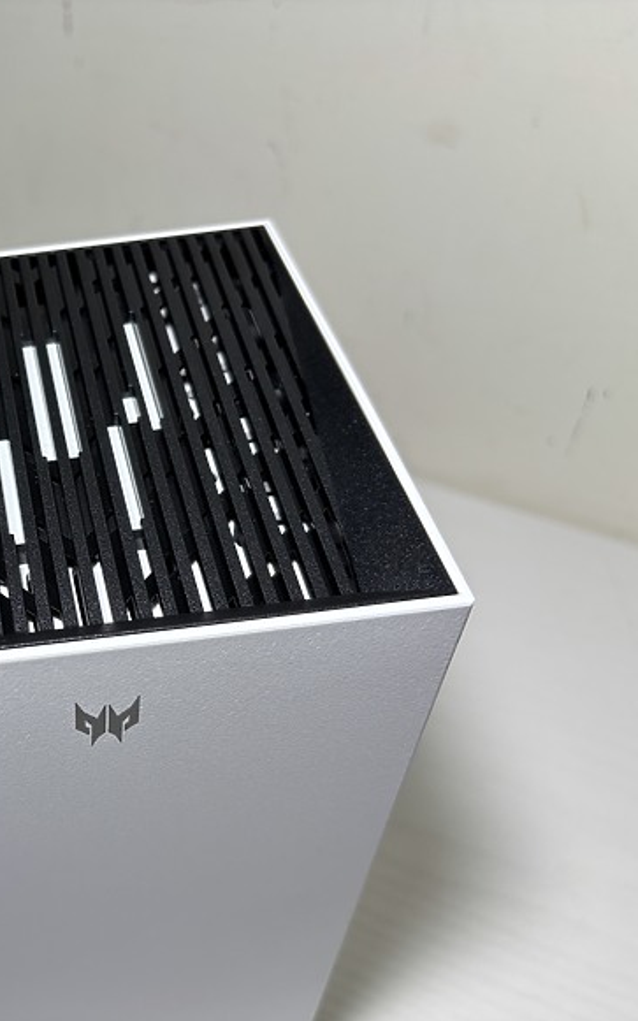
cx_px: -12
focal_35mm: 37
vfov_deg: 52.8
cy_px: 512
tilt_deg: -45.2
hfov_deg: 31.6
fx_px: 1030
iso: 125
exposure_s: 1/120
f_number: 1.6
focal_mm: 5.96
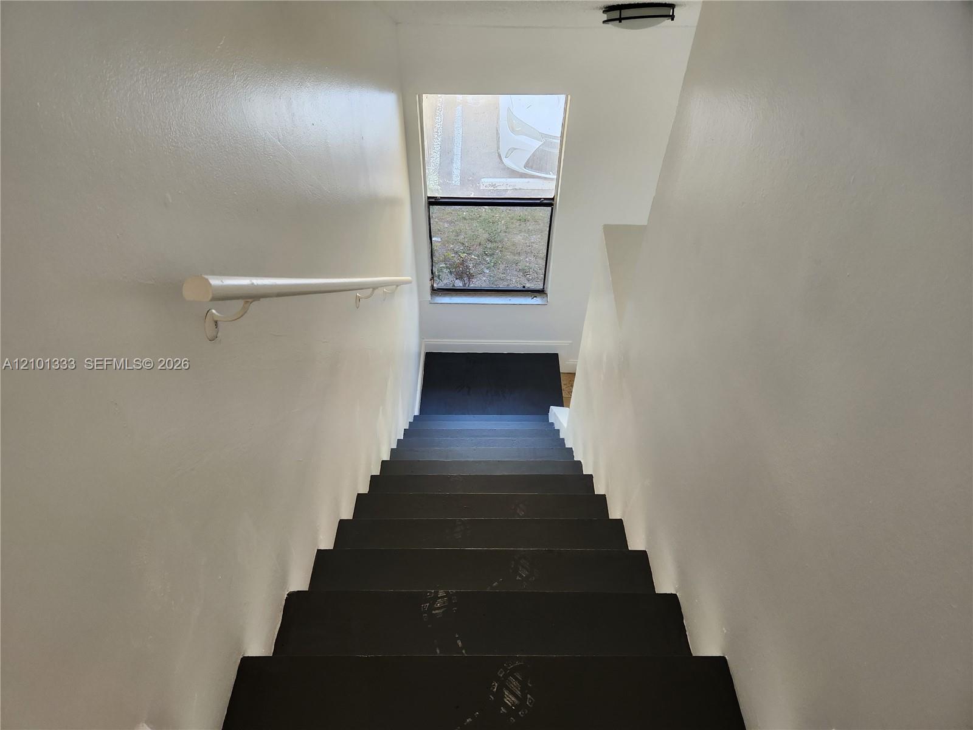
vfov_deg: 58.9
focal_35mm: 23
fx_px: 646
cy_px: 365
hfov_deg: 73.9
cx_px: 486
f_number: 1.8
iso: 160
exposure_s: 1/120
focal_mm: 5.4
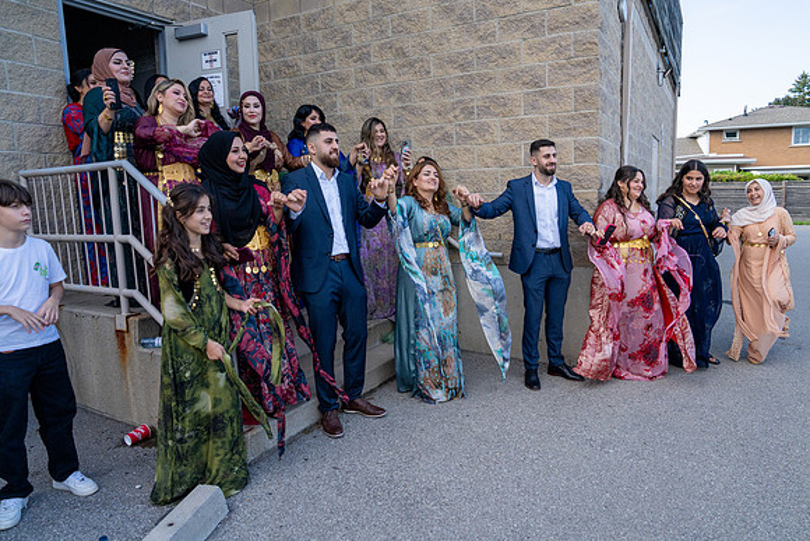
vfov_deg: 53.2
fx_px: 540
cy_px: 270
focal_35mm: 24
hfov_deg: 73.7
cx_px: 405
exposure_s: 1/5000
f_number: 2.8
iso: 800
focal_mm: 24
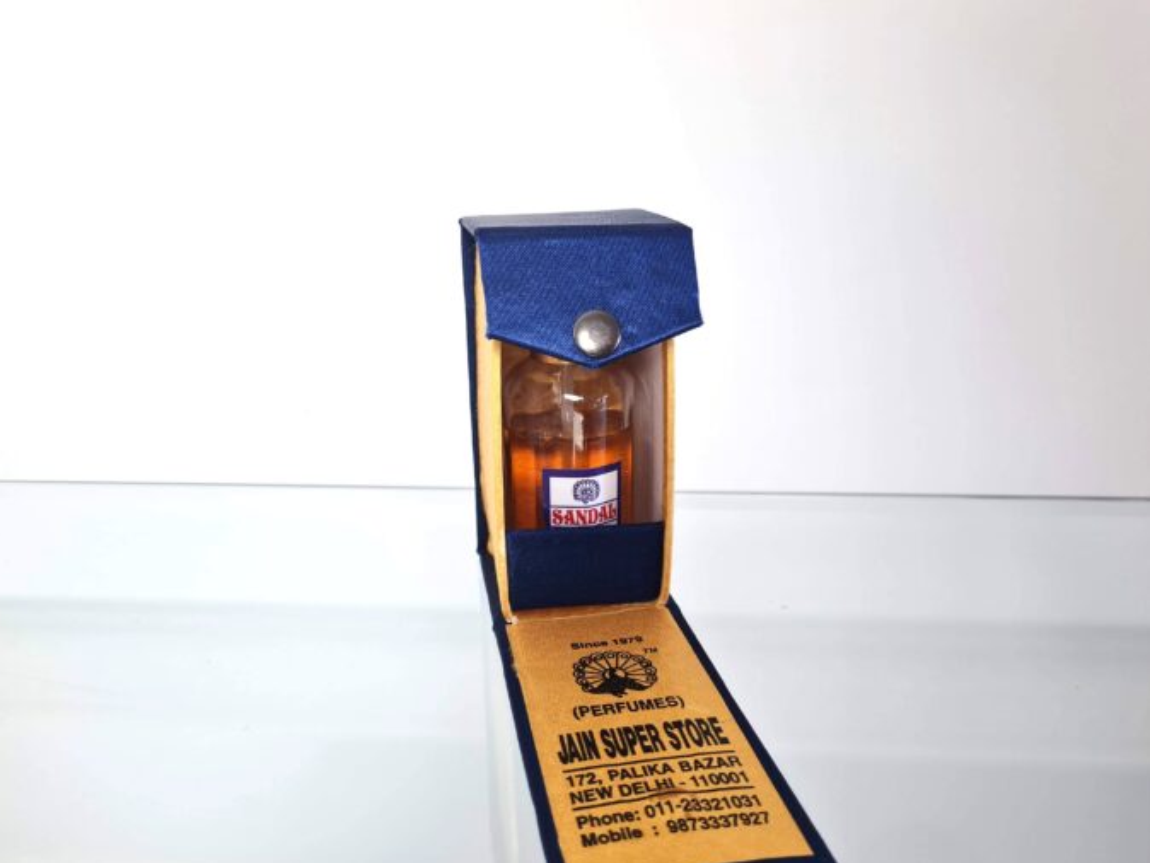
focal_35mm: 27
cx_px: 570
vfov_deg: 51.4
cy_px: 420
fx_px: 897
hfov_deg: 65.3
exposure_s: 1/120
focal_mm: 5.4
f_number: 1.8
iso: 100
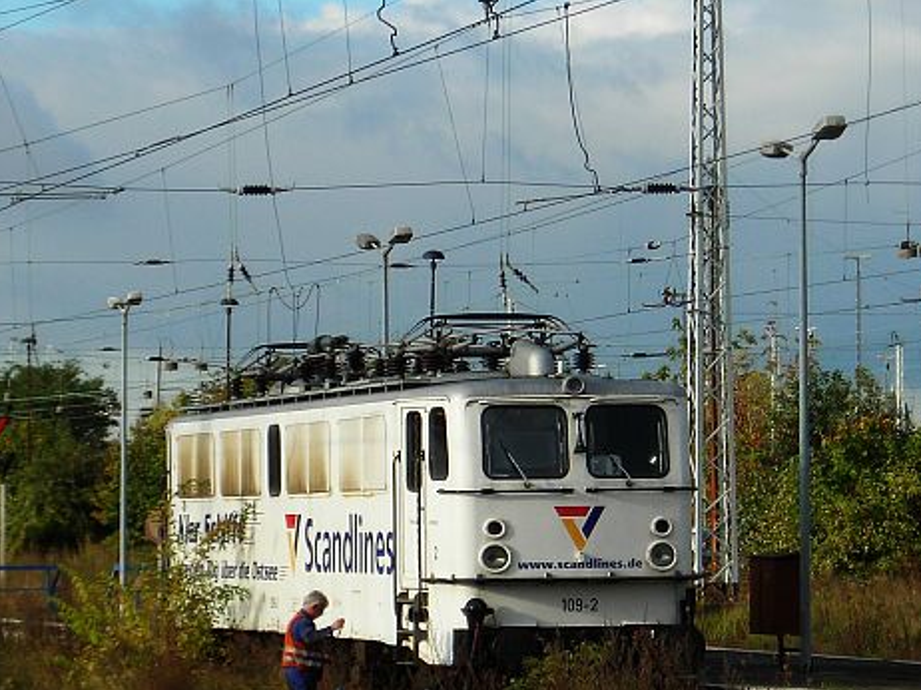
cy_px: 435
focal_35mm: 201
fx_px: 5345
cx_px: 409
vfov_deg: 7.4
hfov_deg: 9.8
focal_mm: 19.2
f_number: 5.3
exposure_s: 1/210
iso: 50
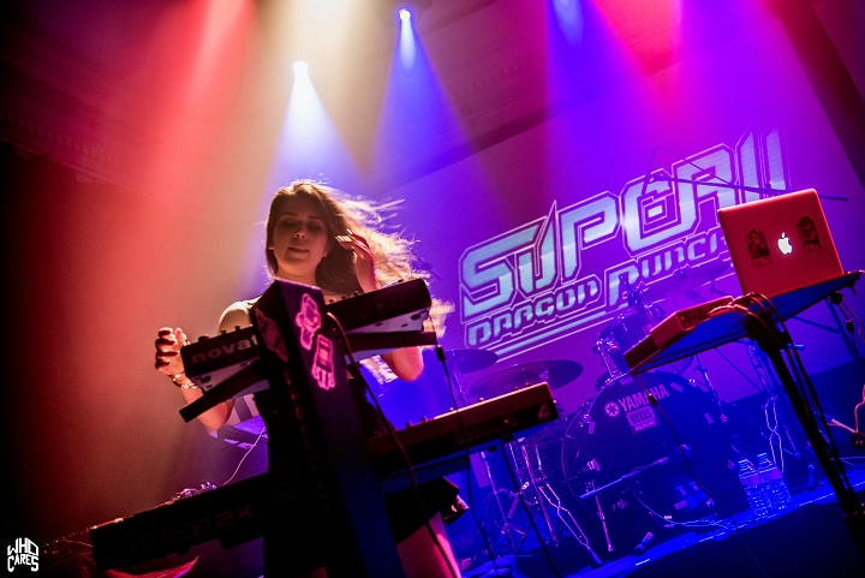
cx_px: 432
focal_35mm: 34
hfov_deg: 55.8
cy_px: 289
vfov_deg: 38.9
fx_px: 817
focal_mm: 34
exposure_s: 1/100
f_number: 2.8
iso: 3200
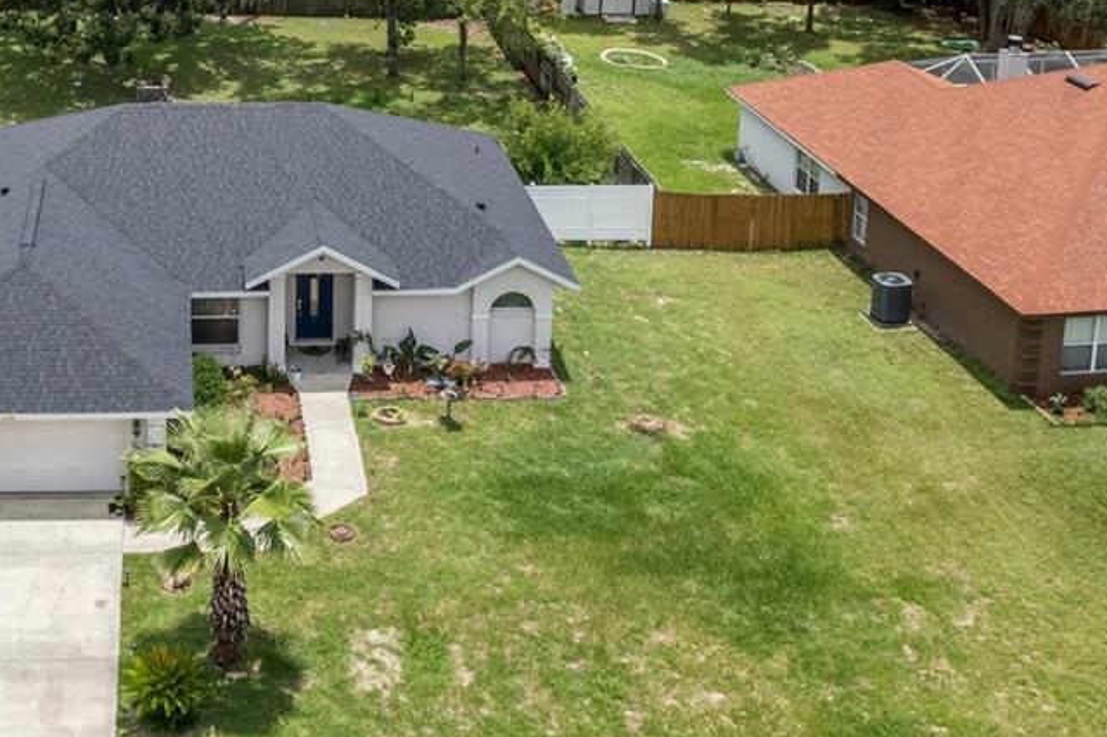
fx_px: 1690
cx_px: 206
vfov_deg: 22.8
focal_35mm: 55
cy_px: -125
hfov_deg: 35.0
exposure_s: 1/3000
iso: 120
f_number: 2.8
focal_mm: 8.38
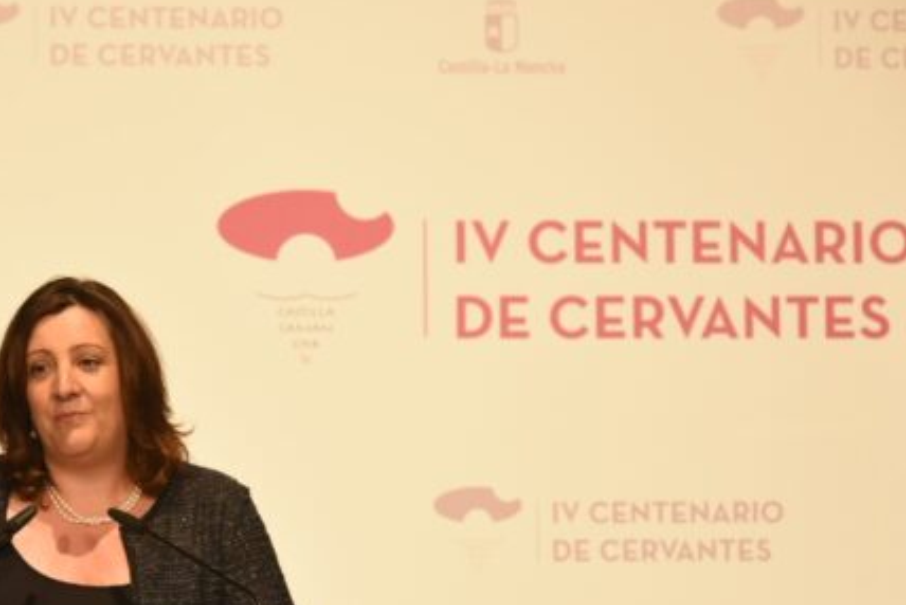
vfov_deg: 5.3
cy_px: 446
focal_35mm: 260
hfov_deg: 7.9
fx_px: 6548
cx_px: 220
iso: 2500
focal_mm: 160
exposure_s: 1/160
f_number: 7.1
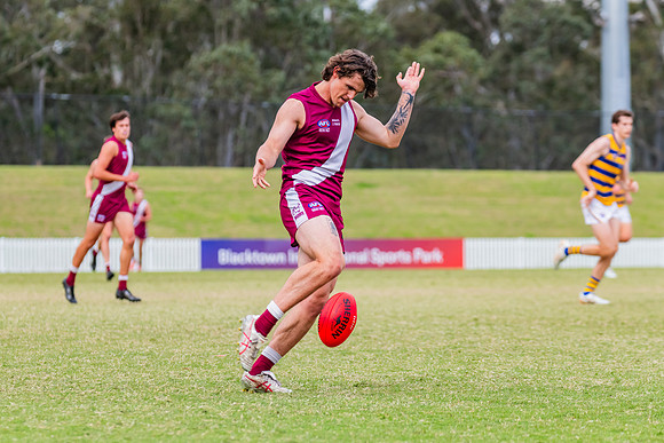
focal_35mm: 233
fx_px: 4293
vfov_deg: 5.9
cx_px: 321
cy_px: 221
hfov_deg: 8.8
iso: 800
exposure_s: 1/1250
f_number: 5.6
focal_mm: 220
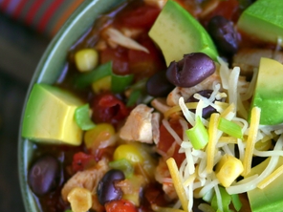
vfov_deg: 15.1
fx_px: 793
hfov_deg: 20.2
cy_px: 186
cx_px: 151
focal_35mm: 97
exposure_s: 1/200
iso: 100
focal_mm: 25
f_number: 2
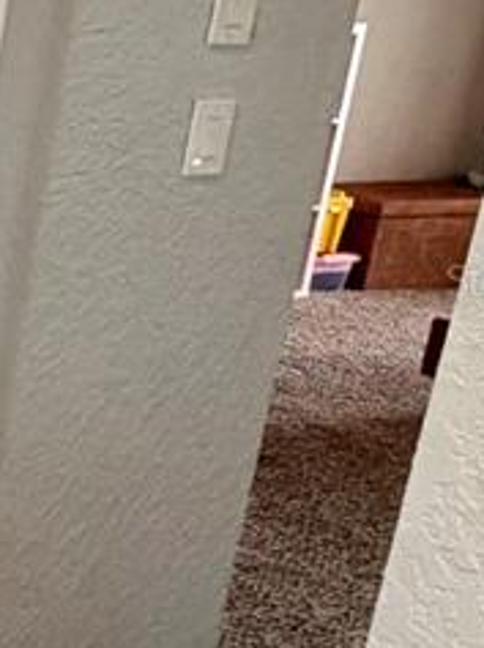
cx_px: -591
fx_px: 1327
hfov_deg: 15.0
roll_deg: -1.4
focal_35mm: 71
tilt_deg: -15.4
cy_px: 279
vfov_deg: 27.4
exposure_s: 1/120
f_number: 2.2
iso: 250
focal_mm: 2.22
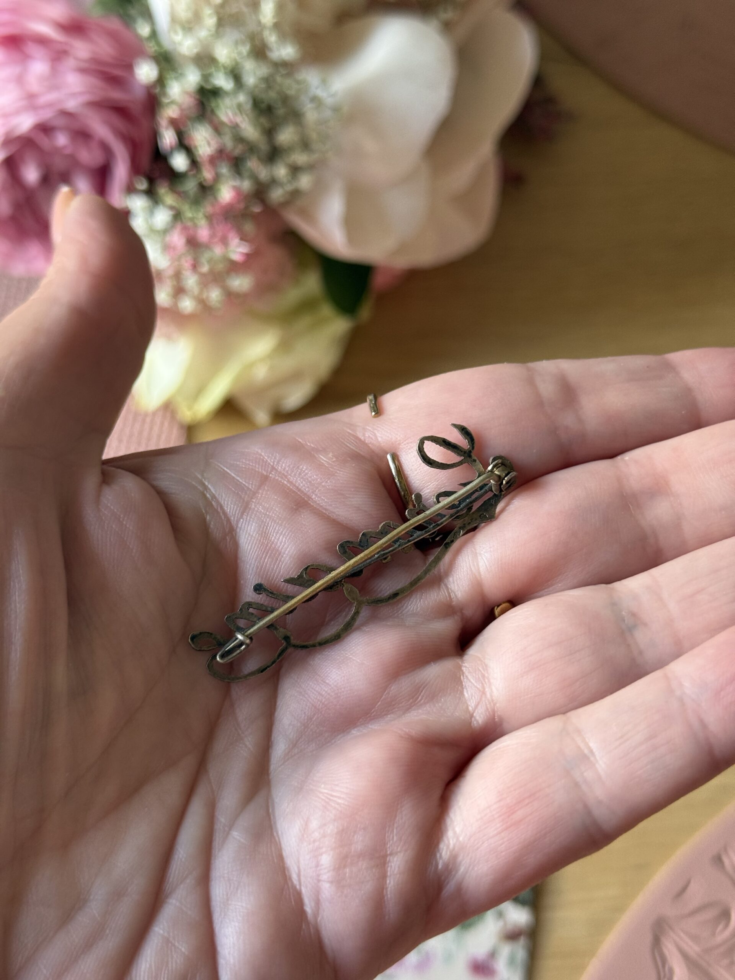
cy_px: 490
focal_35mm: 48
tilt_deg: -67.6
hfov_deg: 30.3
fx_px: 1359
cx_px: 368
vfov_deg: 39.7
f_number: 1.78
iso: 100
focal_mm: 6.76
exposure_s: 1/60
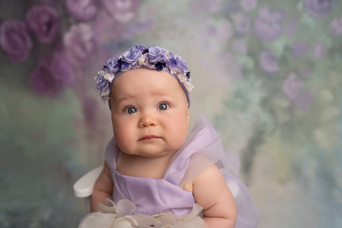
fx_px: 332
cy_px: 114
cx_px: 171
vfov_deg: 37.9
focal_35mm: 35
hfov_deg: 54.4
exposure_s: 1/160
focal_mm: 35
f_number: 2.2
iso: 100
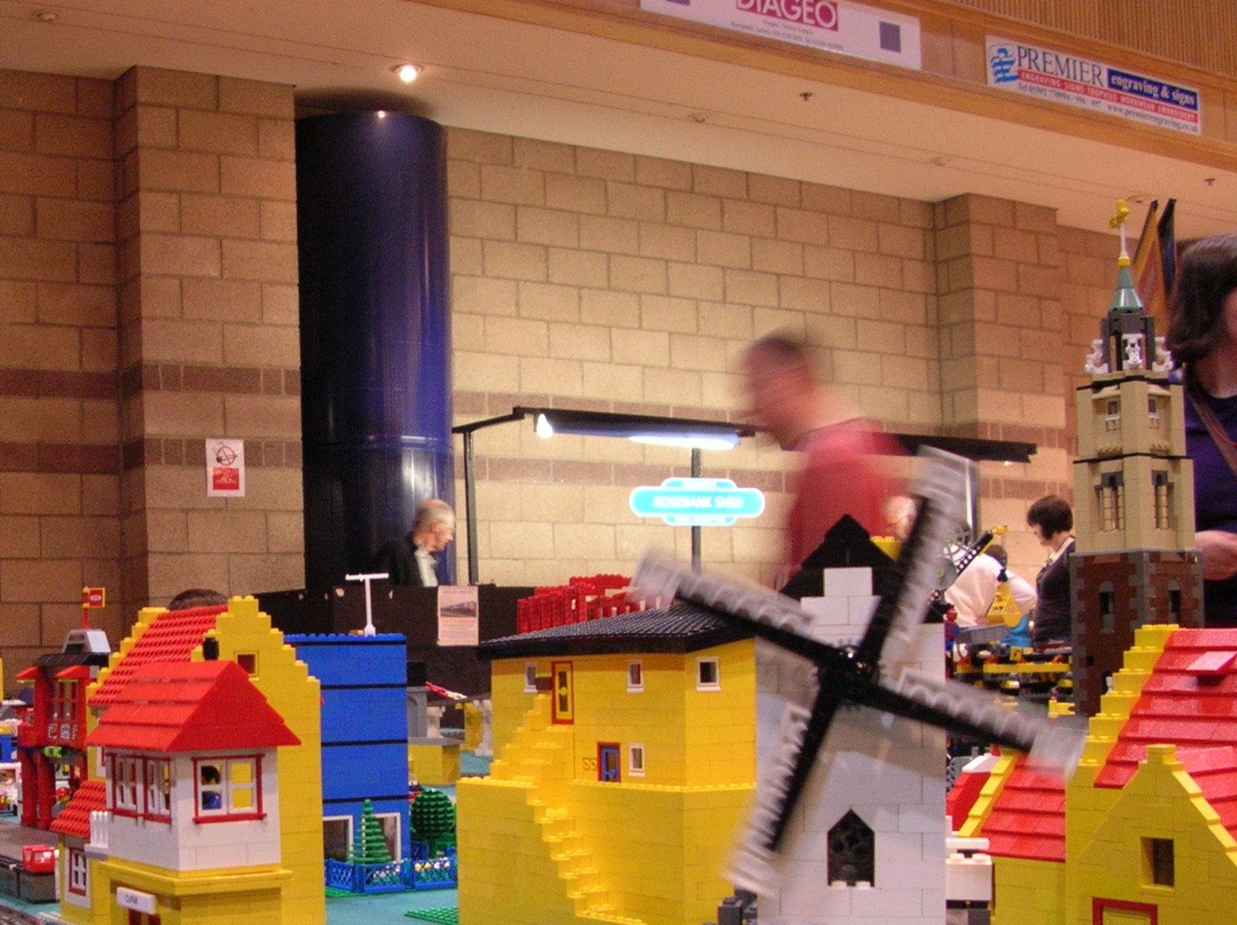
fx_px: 1856
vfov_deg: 27.6
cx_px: 348
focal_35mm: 52
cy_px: 680
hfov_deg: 36.2
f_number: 2.8
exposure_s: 1/6
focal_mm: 5.8
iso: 114
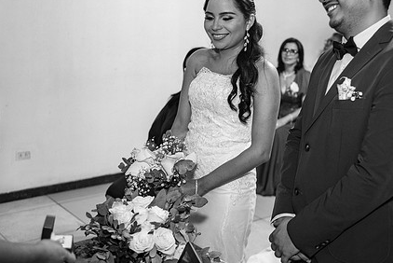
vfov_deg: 25.3
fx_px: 579
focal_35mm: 53
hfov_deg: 37.4
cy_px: 67
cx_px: 221
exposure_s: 1/125
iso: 1000
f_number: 2.8
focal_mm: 35
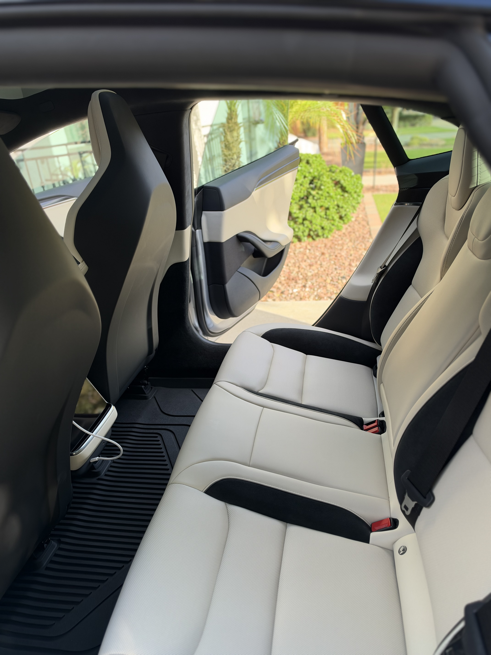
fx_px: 473
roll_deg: +7.7
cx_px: 246
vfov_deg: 69.4
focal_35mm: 25
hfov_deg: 54.9
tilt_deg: -22.5
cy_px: 328
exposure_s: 1/275
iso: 80
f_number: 1.8
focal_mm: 6.93
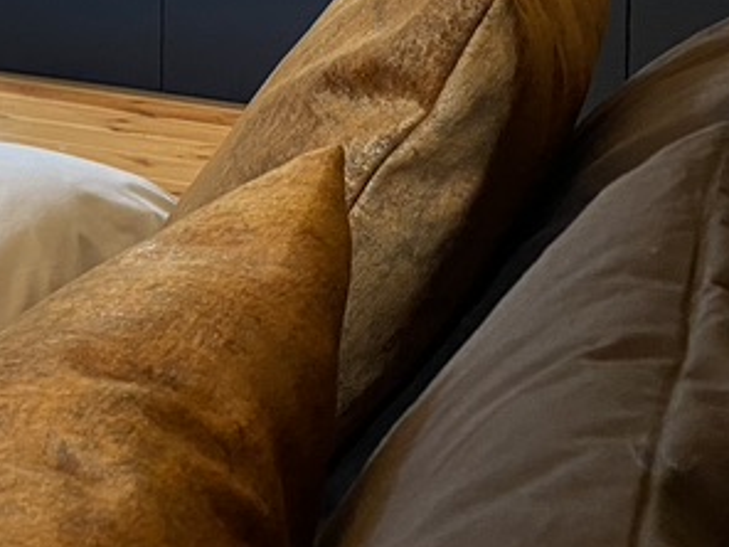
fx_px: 1895
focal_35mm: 90
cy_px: -330
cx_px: -177
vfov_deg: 14.9
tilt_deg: -1.7
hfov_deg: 20.2
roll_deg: -0.3
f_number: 1.8
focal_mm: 4.25
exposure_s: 1/50
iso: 125
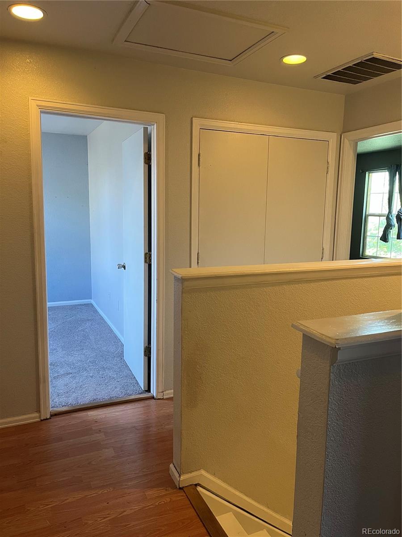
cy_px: 268
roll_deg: +0.3
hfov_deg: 53.1
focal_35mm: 26
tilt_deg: -8.3
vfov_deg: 67.3
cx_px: 201
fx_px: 403
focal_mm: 5.1
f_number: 1.6
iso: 160
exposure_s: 1/60
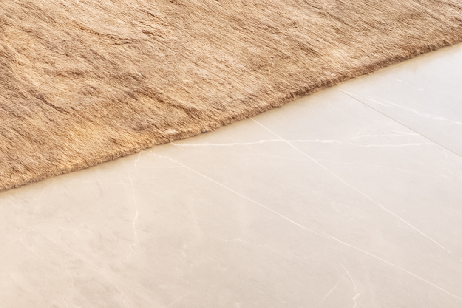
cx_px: -757
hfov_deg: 12.8
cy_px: -791
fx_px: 1360
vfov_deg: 8.8
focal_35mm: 106
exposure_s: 1/160
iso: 64
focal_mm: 14
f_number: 8
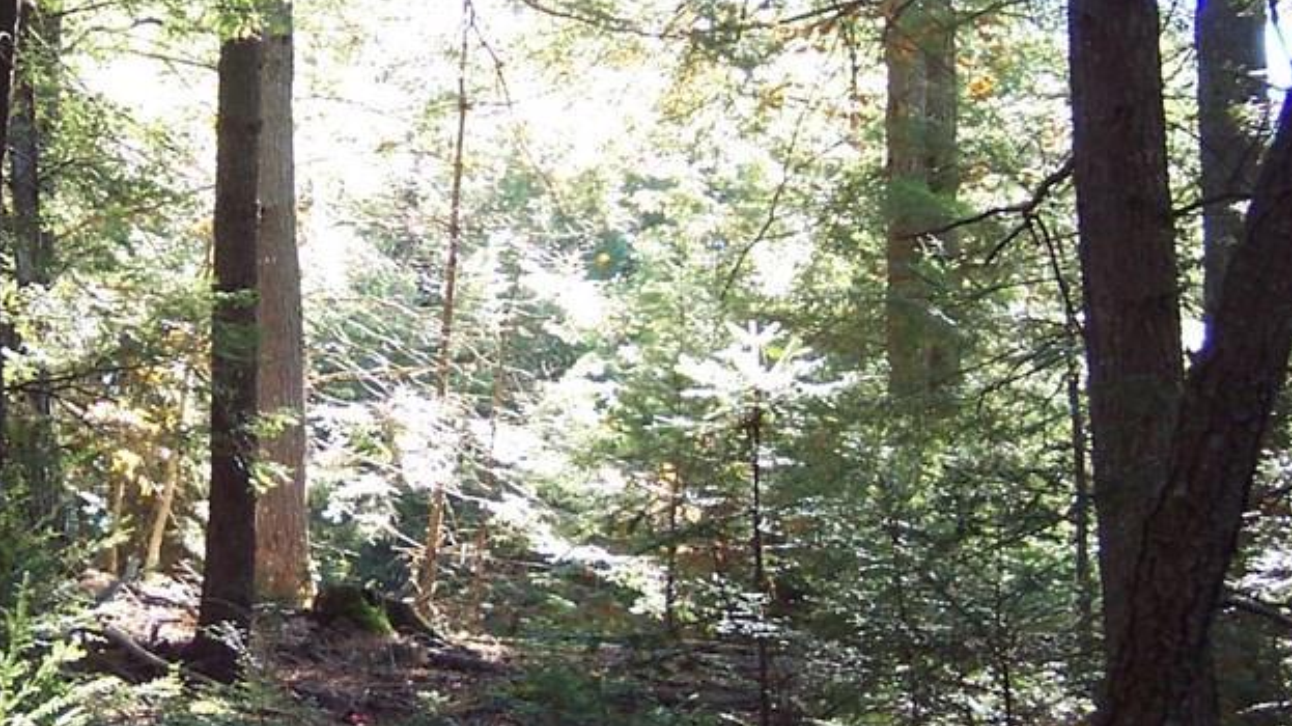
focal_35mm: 120
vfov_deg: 10.1
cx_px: 394
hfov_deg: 17.8
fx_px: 4110
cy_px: 282
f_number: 3.4
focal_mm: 10.4
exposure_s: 1/45
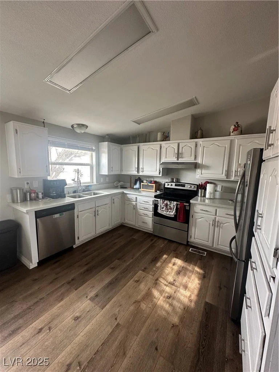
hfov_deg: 85.7
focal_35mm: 14
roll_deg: -1.9
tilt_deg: -6.5
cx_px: 140
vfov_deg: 102.1
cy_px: 186
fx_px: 150
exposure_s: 1/99
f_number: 2.2
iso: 250
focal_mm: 2.22
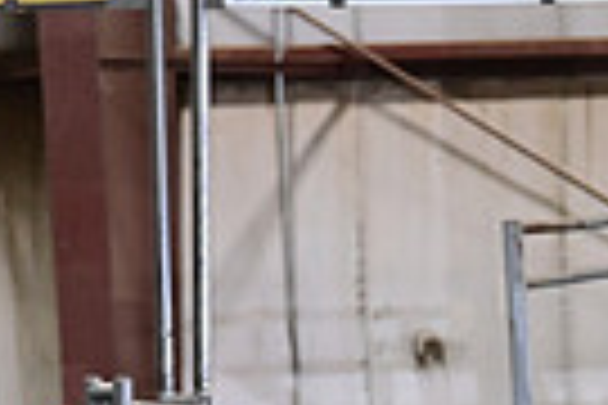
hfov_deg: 2.4
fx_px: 14557
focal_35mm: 862
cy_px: 830
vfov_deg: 1.6
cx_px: 631
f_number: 4
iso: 2000
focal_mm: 200
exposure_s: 1/250
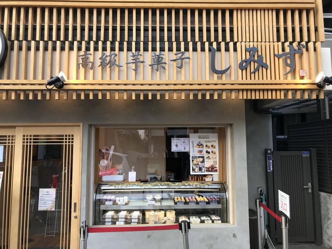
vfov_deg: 49.7
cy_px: 124
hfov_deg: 63.5
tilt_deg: +5.3
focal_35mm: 28
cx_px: 166
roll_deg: -0.2
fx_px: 269
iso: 20
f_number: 1.8
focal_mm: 3.99
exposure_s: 1/192
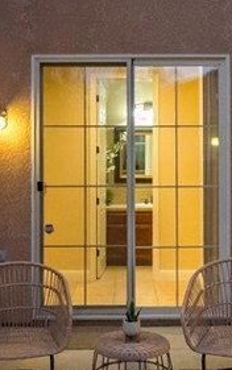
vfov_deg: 38.8
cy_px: 164
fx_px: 525
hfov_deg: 24.9
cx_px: 130
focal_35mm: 52
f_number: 2.8
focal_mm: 14
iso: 5000
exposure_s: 1/160
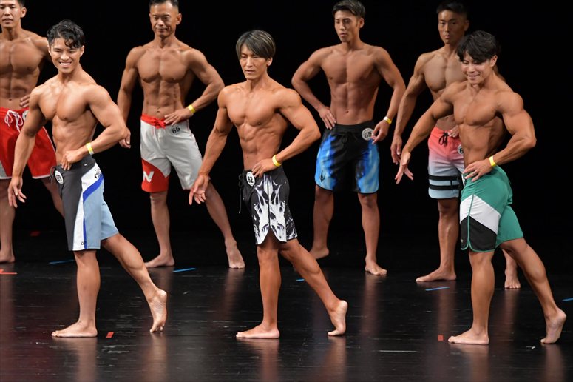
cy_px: 191
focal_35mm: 270
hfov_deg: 7.6
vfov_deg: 5.1
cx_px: 286
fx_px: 4295
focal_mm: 180
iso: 3200
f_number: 5.6
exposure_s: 1/400
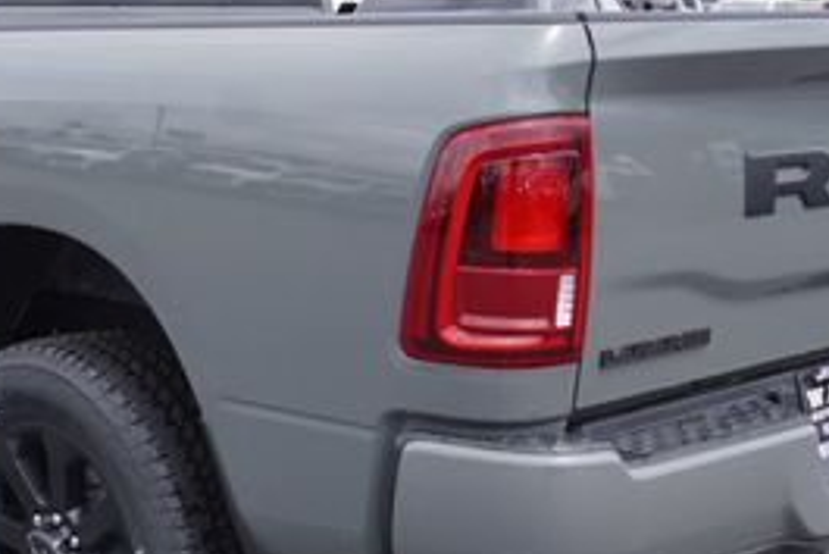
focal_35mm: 76
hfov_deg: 26.1
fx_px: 1756
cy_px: 294
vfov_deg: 17.9
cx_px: 156
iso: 100
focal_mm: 21
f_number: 7.1
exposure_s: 1/200
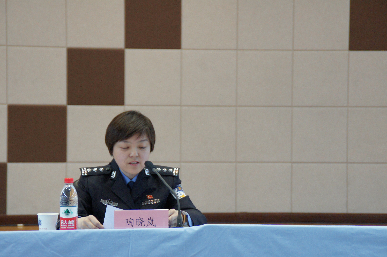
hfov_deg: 15.2
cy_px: 128
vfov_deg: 10.1
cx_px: 194
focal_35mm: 135
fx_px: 1450
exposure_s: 1/100
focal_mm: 90
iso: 1600
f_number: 5.6
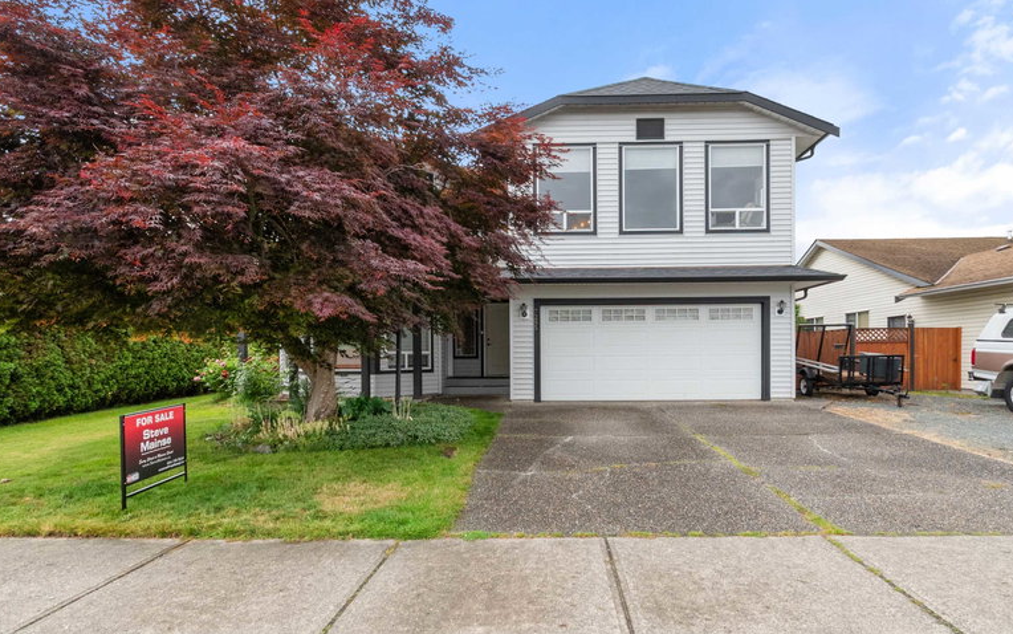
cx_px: 492
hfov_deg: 97.8
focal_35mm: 16
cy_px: 342
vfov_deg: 71.2
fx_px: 442
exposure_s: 1/160
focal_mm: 10
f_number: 9
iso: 250
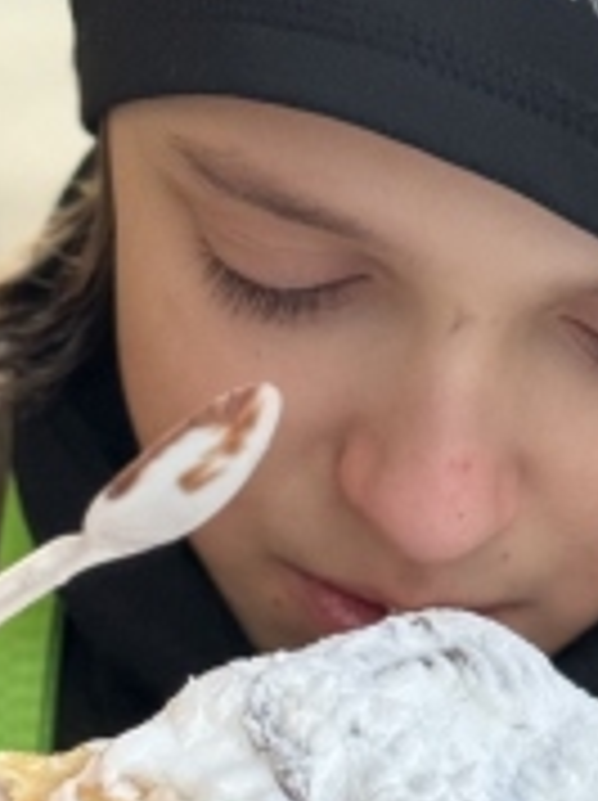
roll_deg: -4.0
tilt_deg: -16.7
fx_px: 3740
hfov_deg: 9.1
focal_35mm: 162
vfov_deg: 12.2
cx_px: 589
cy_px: 644
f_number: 1.78
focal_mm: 6.86
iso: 100
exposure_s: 1/113
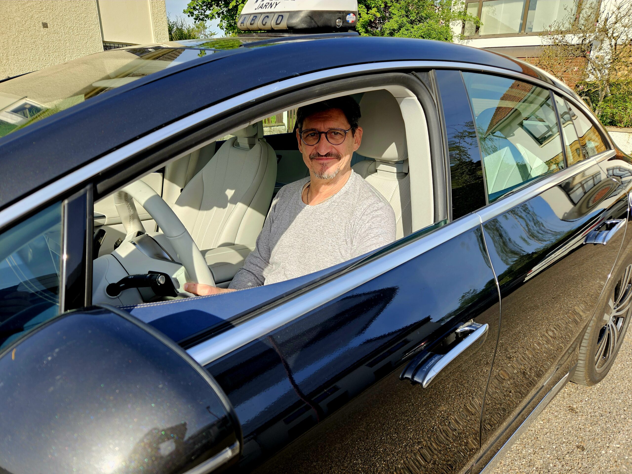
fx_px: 420
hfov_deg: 73.9
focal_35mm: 23
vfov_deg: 58.9
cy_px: 237
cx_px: 316
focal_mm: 5.4
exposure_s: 1/500
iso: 25
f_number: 1.8
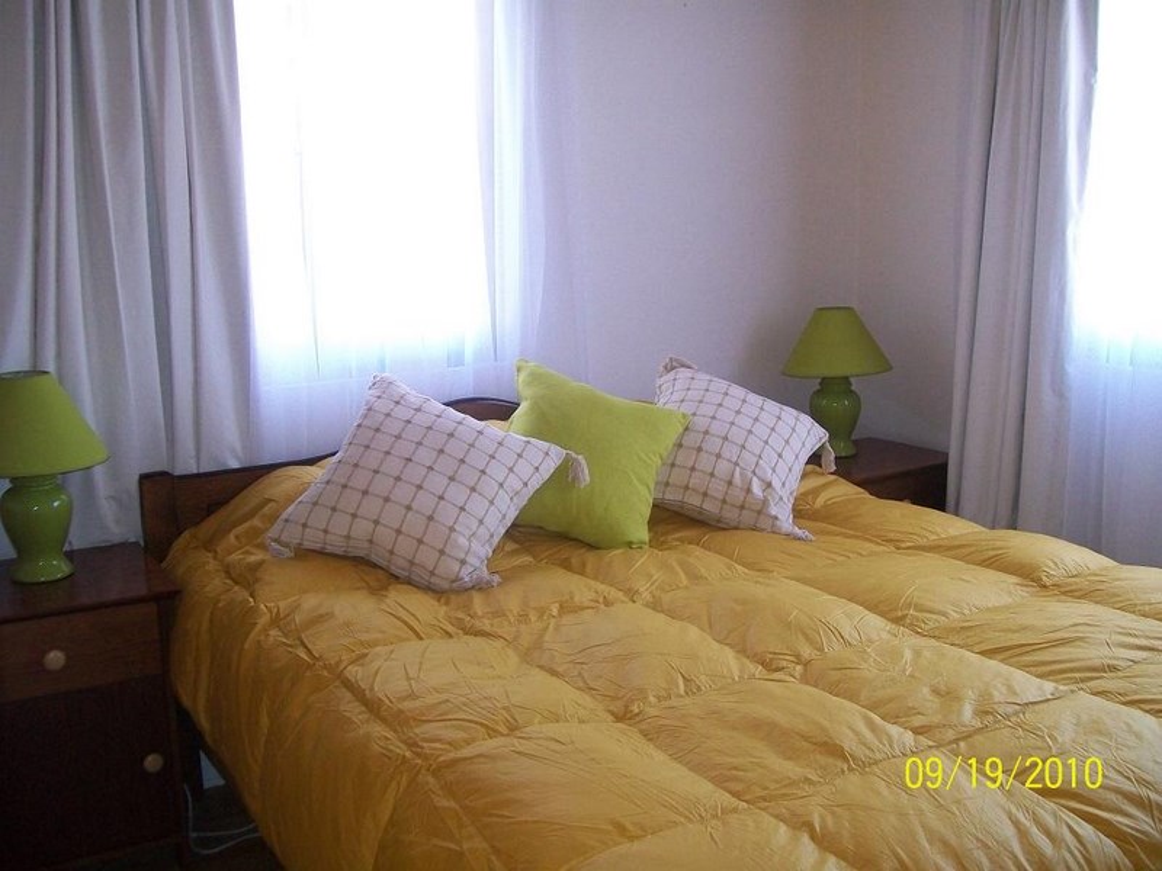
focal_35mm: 36
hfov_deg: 51.4
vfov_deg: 39.7
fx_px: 1208
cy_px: 436
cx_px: 581
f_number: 2.7
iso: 160
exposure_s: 1/40
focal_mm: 6
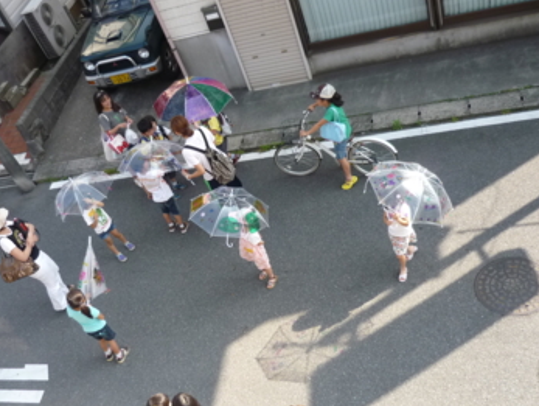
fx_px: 592
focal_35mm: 38
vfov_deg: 37.7
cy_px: 226
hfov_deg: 48.8
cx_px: 235
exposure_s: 1/500
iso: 200
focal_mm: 5.5
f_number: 2.8
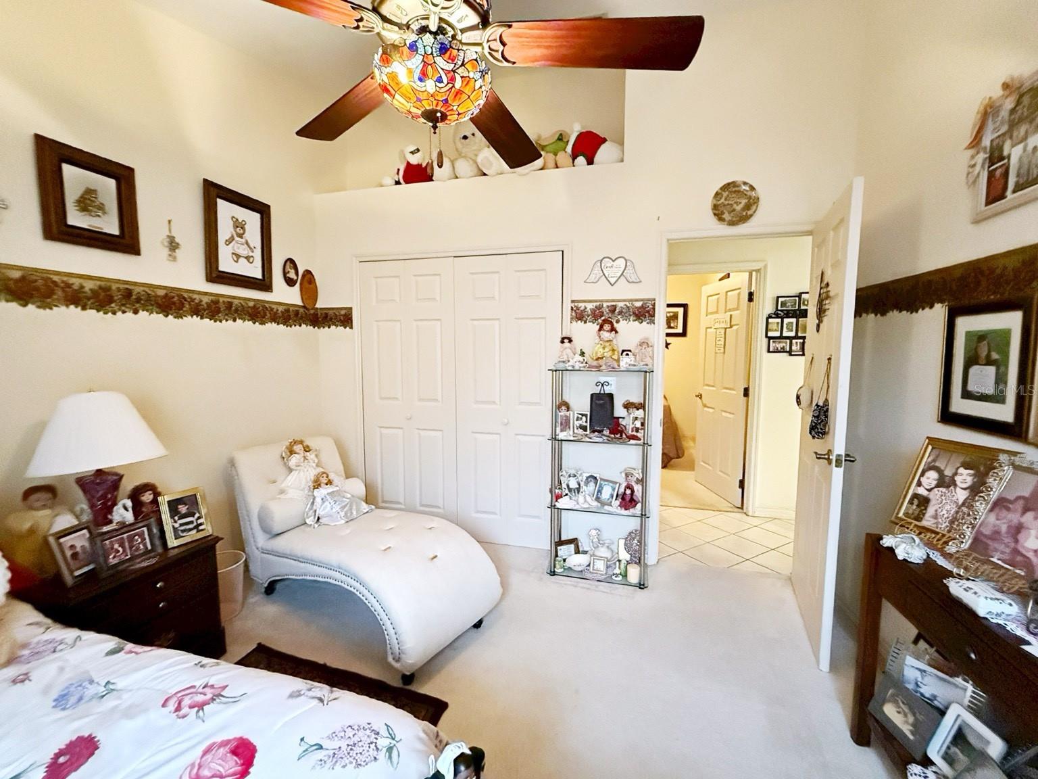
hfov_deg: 102.1
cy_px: 390
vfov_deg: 85.7
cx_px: 519
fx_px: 420
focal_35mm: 14
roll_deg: +0.1
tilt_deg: -4.8
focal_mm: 2.22
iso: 1250
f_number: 2.2
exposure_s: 1/60
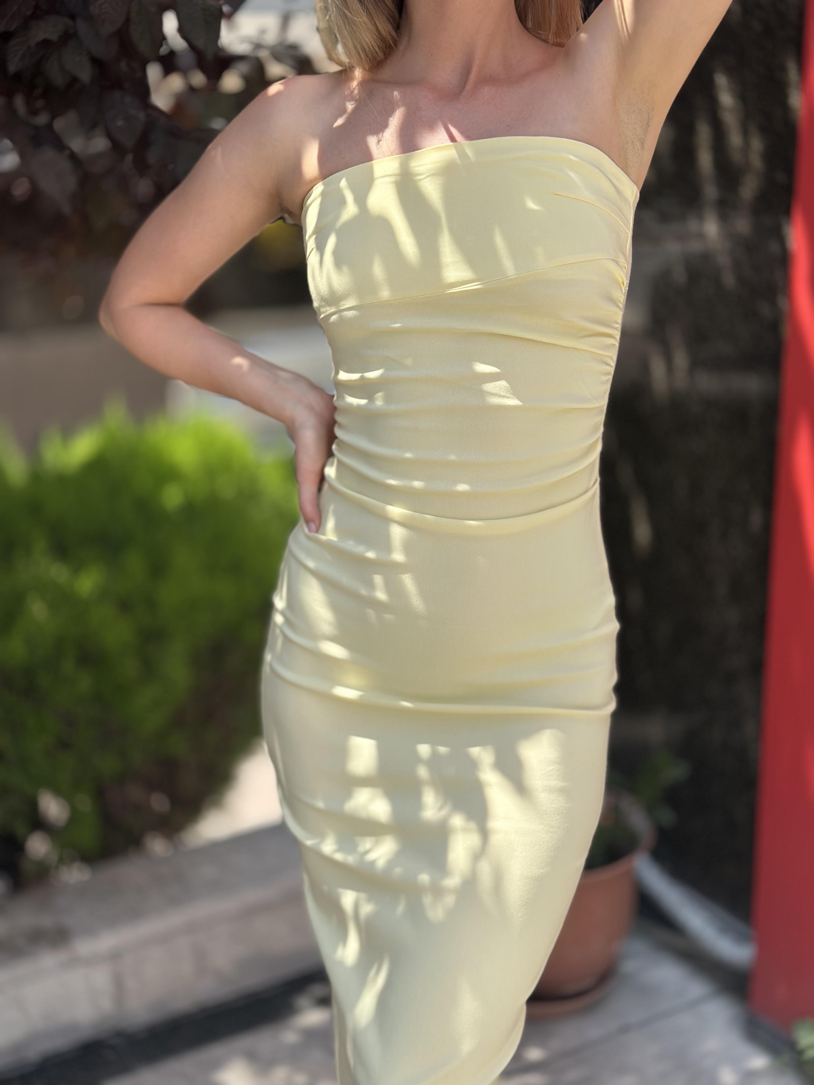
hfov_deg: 30.3
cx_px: 407
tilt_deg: -18.4
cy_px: 542
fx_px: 1505
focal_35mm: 48
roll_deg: +0.3
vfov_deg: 39.7
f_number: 1.78
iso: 100
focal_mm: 6.86
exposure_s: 1/3731
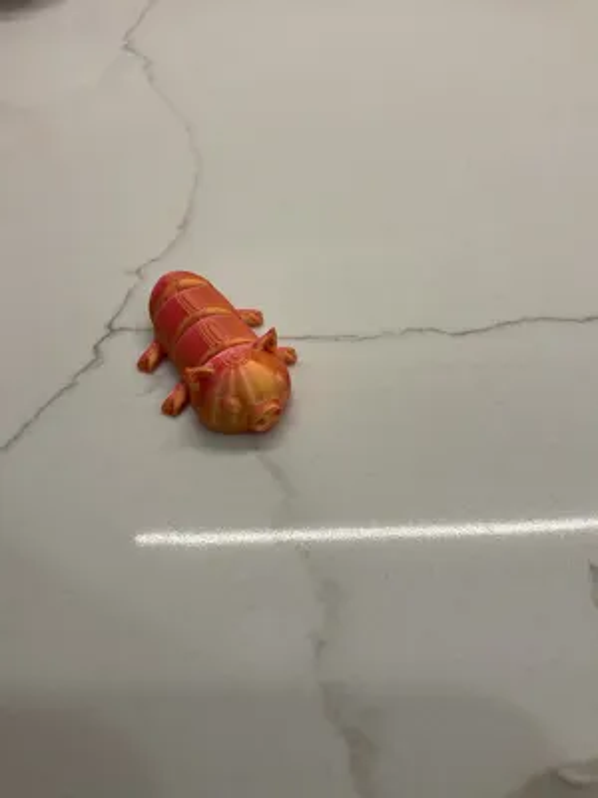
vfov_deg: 61.7
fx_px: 668
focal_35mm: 29
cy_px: 399
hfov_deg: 48.2
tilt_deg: -45.9
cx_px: 299
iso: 32
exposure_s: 1/120
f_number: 1.8
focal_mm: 3
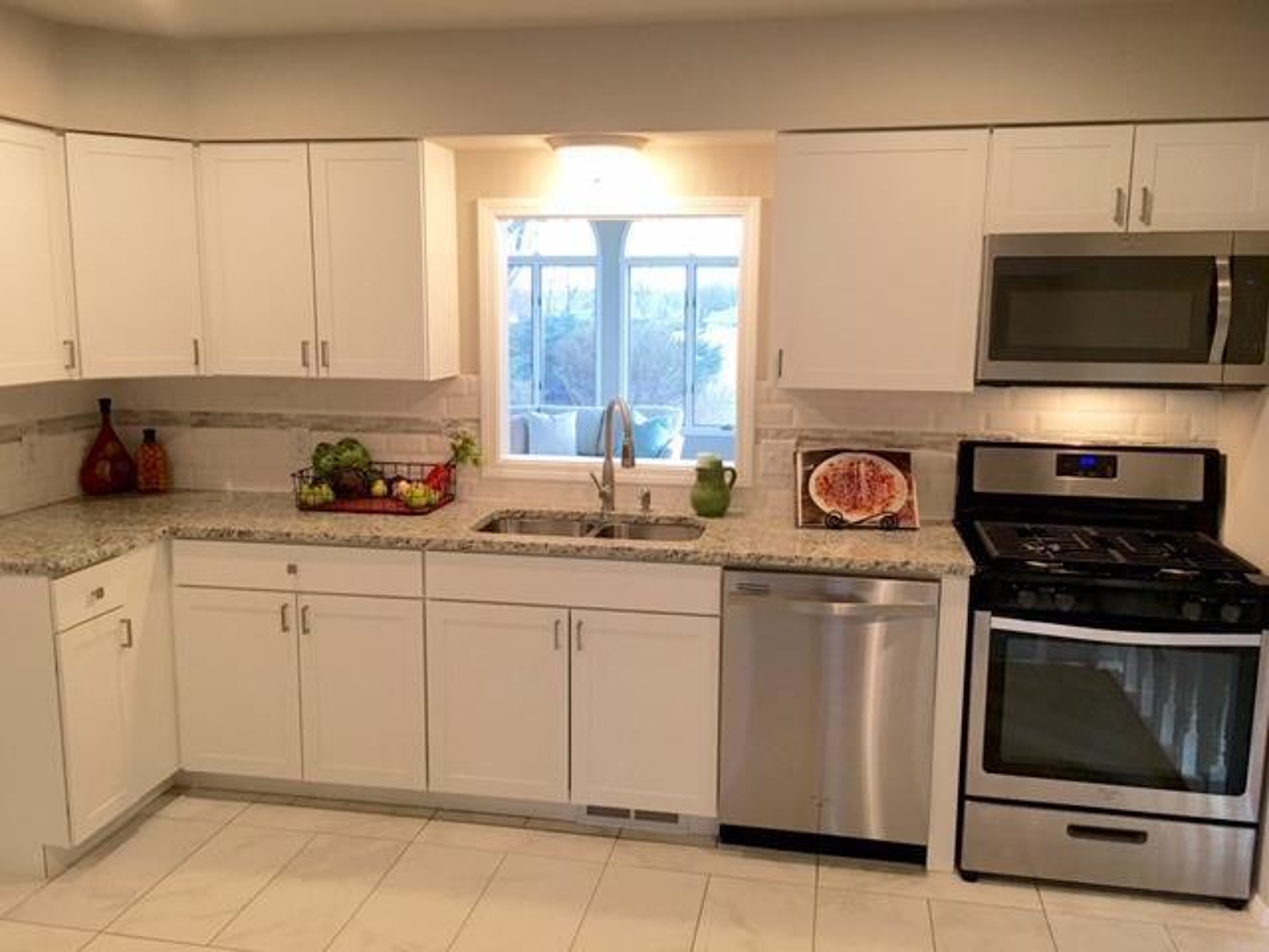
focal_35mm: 29
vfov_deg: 48.2
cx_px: 634
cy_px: 476
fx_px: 1063
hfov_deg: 61.7
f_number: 2.2
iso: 40
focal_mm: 4.15
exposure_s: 1/30
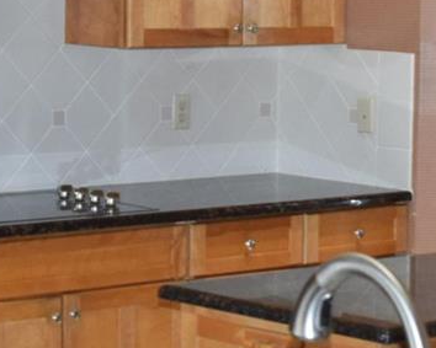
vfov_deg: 9.4
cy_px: 57
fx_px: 2103
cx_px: 200
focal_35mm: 163
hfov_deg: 11.8
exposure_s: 1/100
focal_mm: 20
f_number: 5
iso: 800
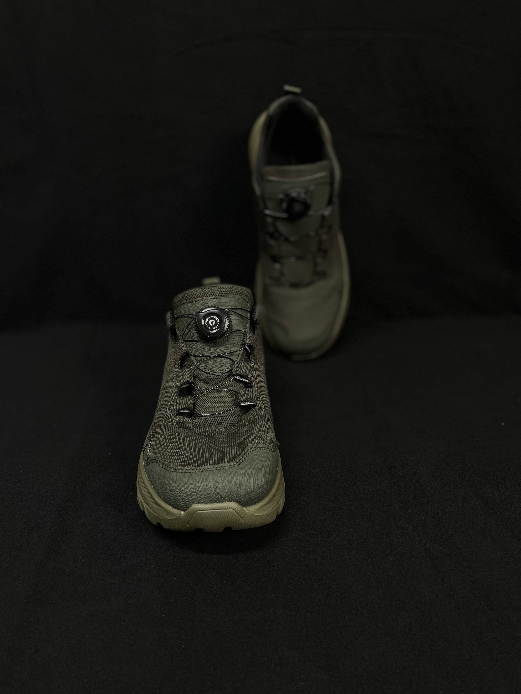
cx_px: 260
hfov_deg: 53.1
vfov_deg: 67.3
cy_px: 347
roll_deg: +2.2
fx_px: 522
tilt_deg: -22.8
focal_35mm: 26
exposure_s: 1/50
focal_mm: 4.2
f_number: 1.6
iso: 80
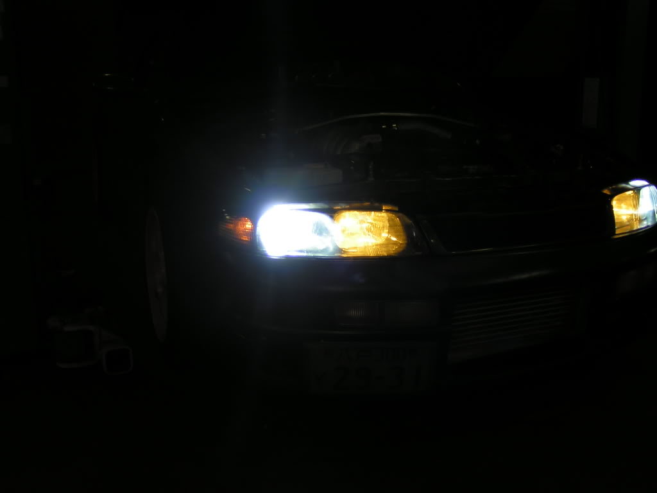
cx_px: 328
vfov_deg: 37.7
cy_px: 246
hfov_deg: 49.0
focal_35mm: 38
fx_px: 721
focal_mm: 5.8
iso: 50
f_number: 2.8
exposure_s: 1/100
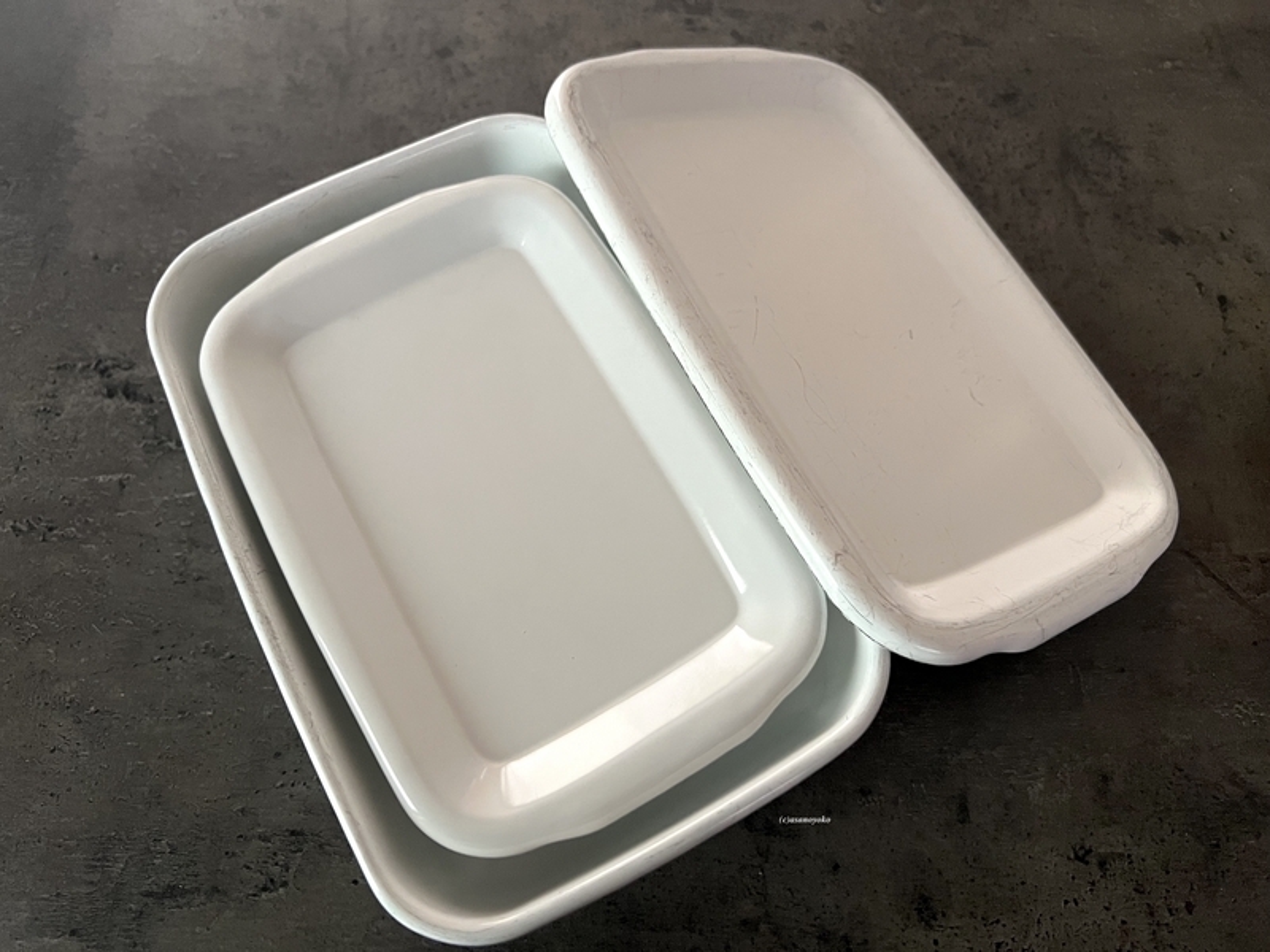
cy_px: 476
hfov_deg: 67.3
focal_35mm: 26
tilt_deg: -69.4
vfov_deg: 53.1
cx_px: 635
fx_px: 954
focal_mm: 5.7
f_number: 1.5
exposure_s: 1/51
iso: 500
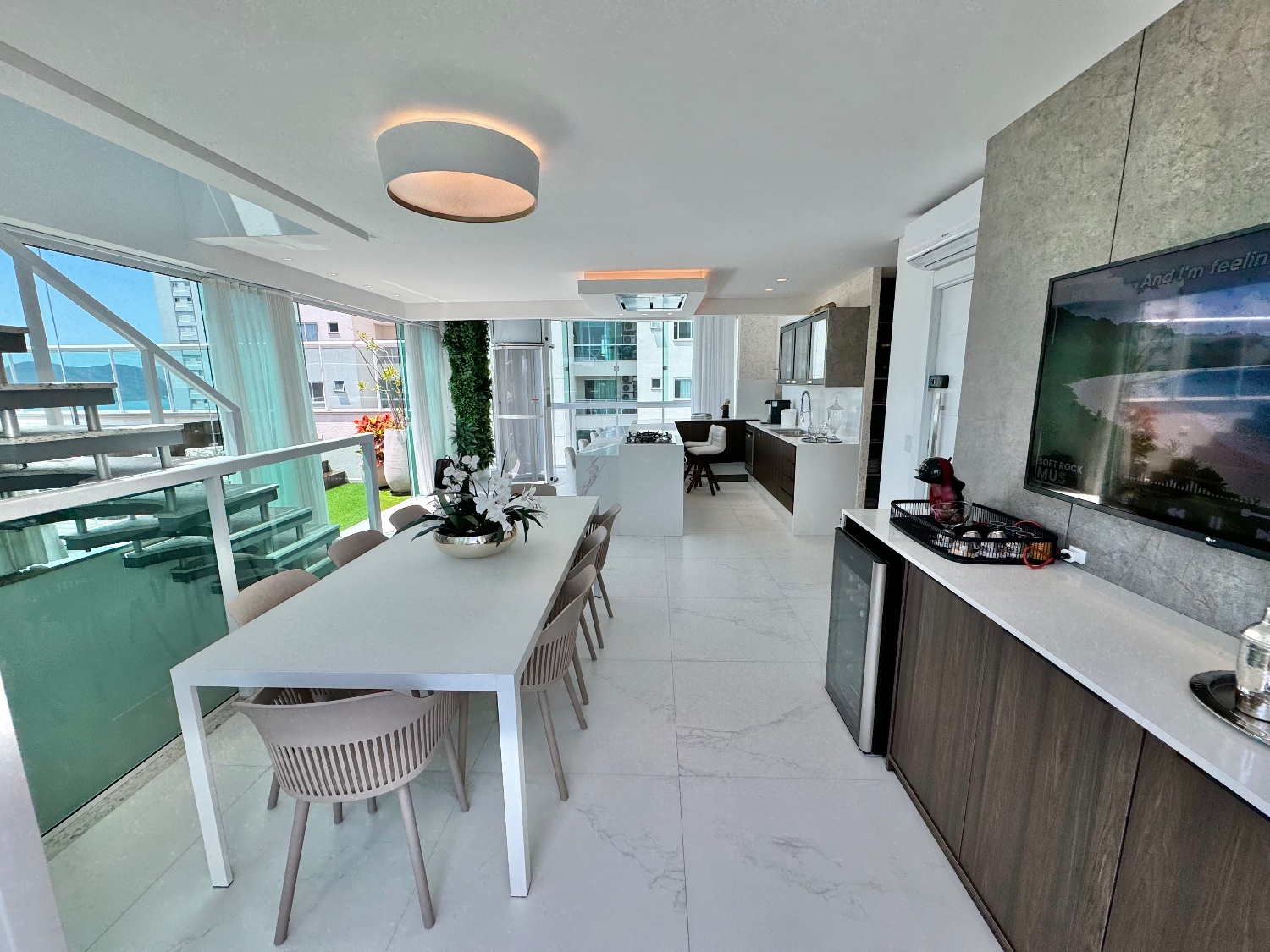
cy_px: 476
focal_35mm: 14
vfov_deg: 85.7
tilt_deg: -9.2
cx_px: 635
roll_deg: +1.1
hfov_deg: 102.1
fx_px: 514
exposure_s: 1/610
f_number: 2.2
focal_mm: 2.22
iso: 40
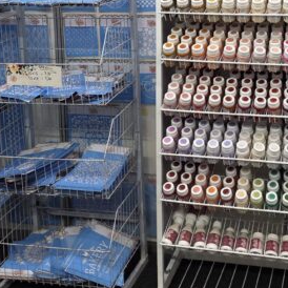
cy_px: 5
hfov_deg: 29.5
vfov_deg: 28.3
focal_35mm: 57
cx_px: 224
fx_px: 537
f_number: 1.7
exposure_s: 1/120
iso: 160
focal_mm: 6.25
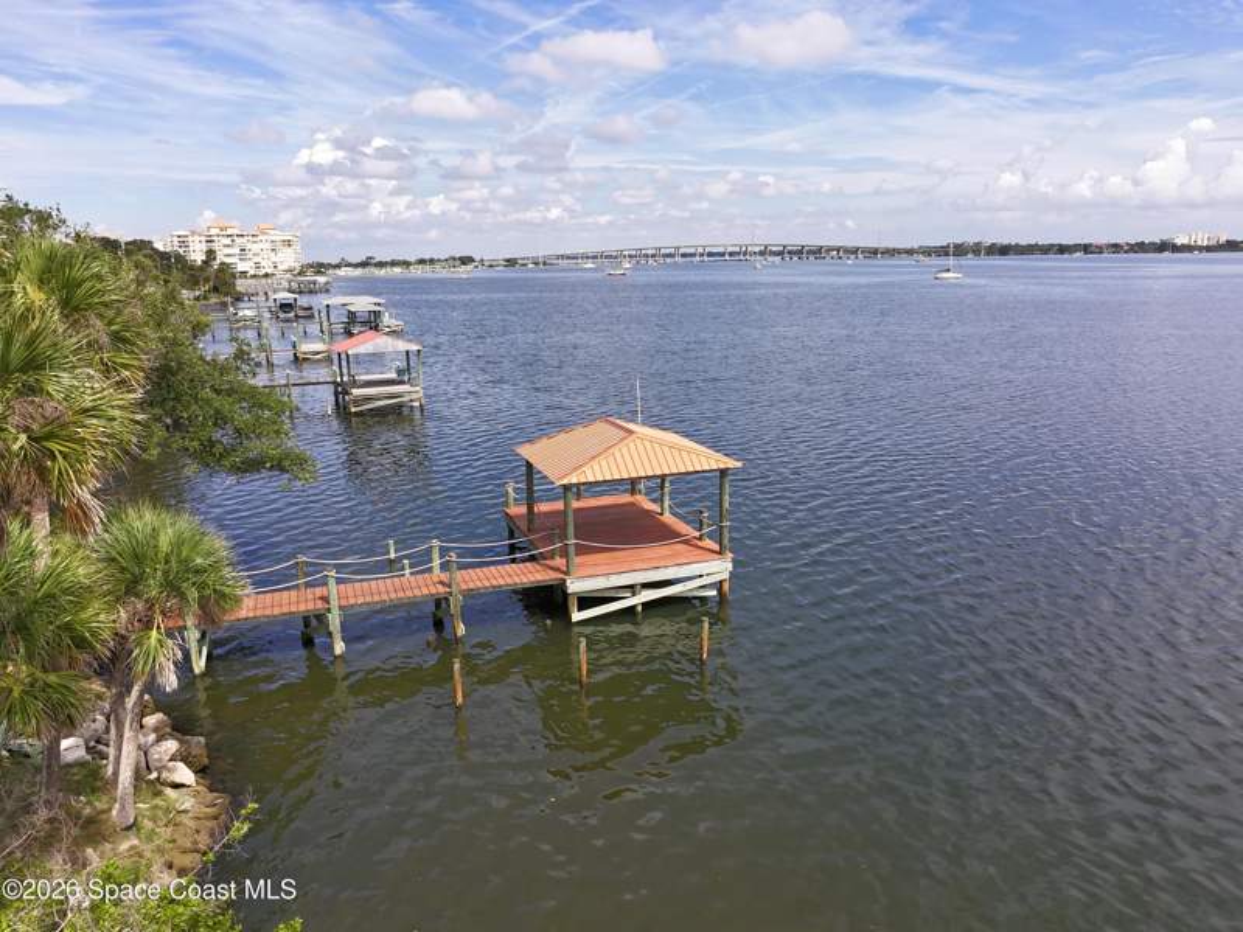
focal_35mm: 24
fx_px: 862
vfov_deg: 56.8
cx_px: 622
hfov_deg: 71.6
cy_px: 466
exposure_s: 1/800
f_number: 2.8
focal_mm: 4.55
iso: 120
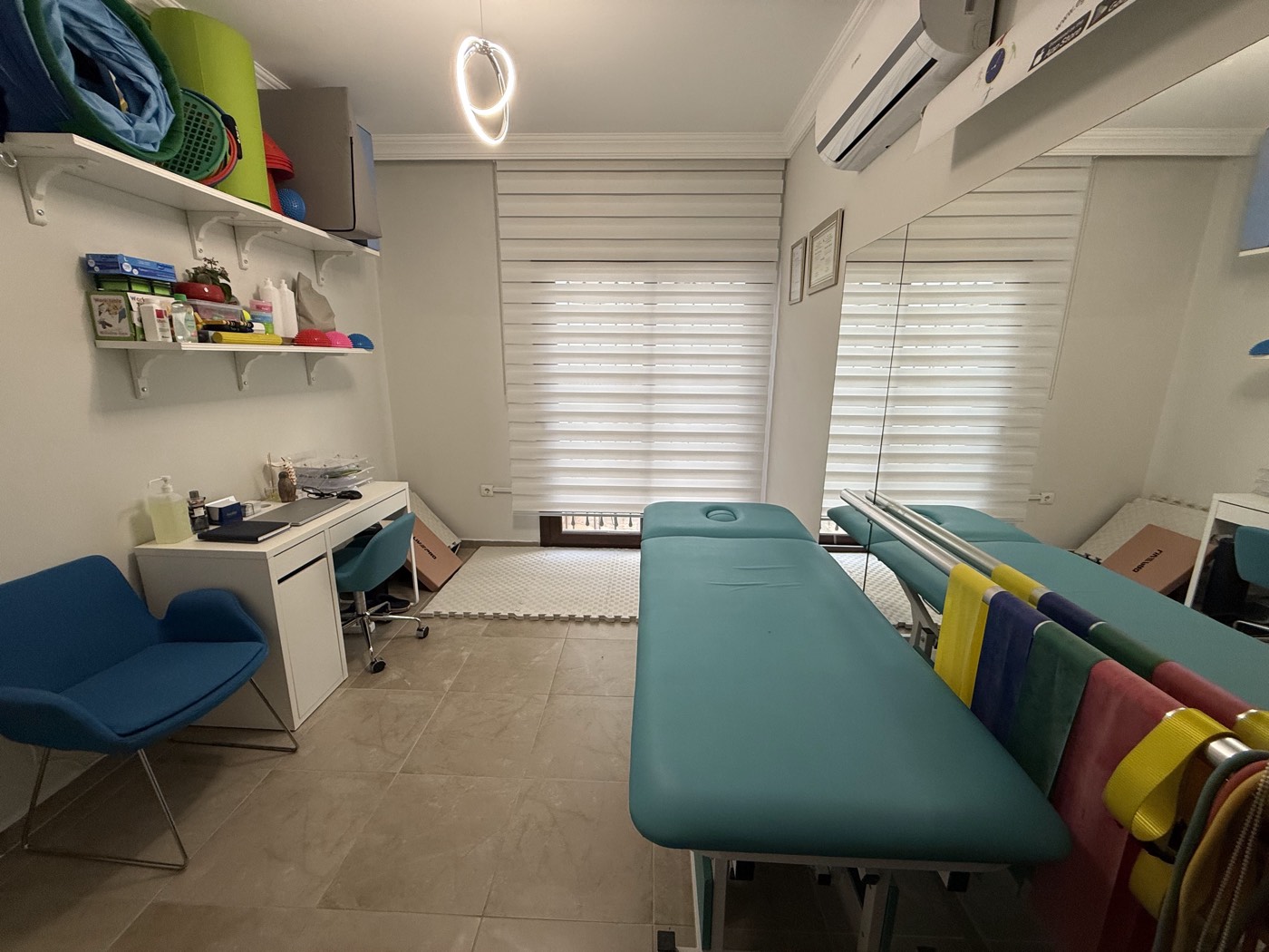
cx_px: 634
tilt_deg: -12.1
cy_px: 476
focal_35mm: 14
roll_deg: -1.0
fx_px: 513
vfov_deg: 85.7
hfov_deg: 102.1
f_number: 2.2
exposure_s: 1/99
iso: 160
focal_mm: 2.22
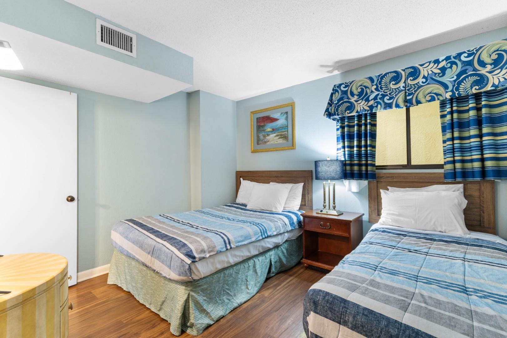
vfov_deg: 77.3
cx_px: 254
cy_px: 169
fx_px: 211
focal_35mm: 15
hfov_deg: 100.4
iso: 100
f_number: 4.5
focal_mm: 10
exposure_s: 1
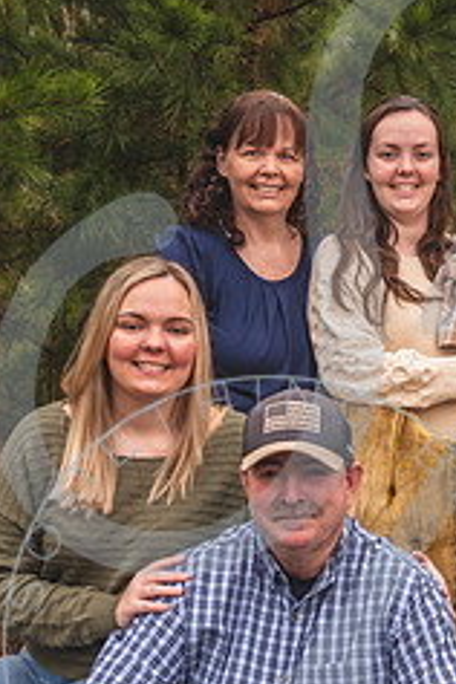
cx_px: 401
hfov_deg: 14.9
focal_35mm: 91
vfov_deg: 22.3
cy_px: 424
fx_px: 1729
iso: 200
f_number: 5.6
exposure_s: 1/160
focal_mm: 48
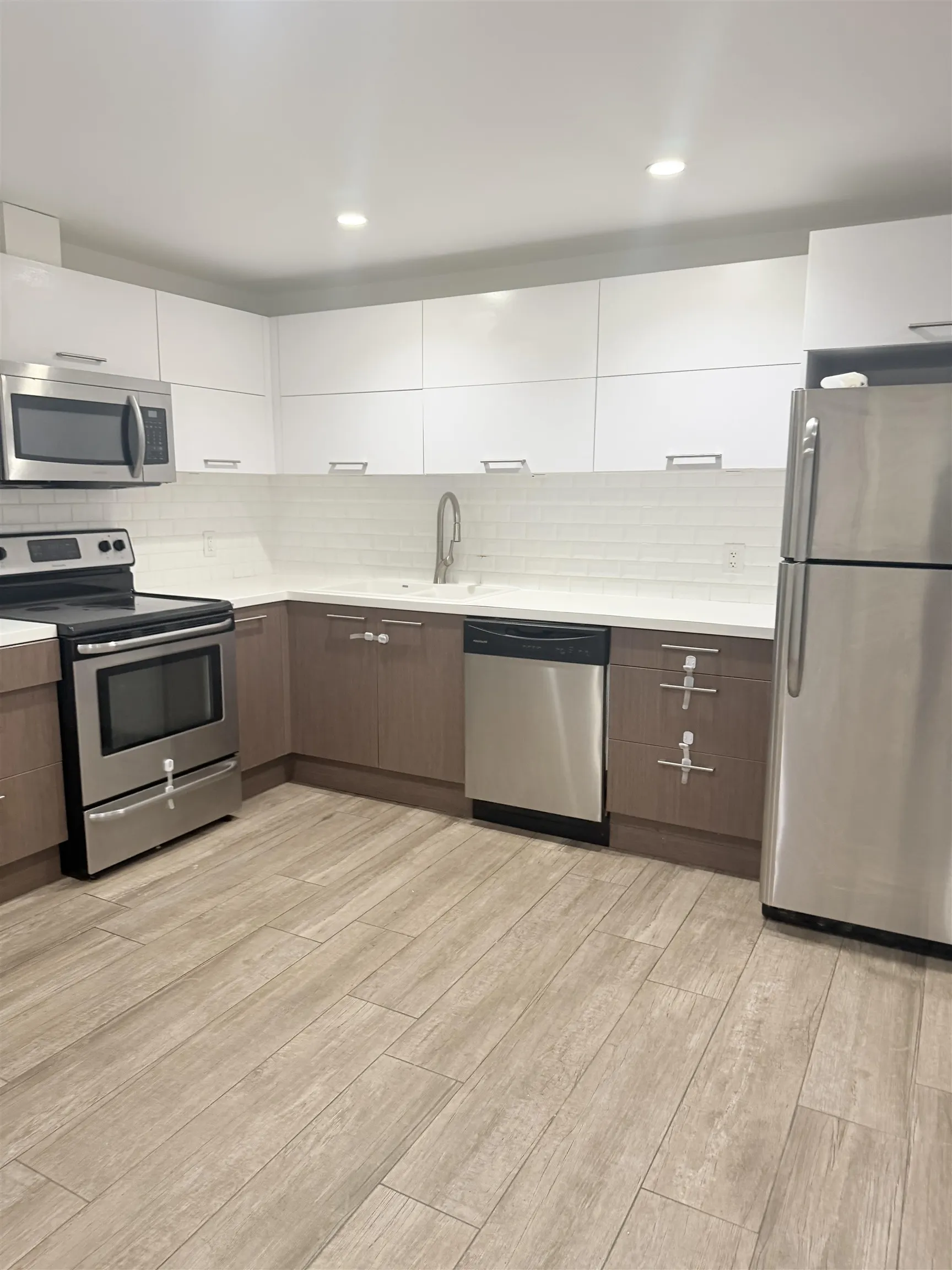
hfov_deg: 56.8
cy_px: 635
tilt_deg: -6.4
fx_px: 880
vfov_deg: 71.6
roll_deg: +0.5
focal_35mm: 24
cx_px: 476
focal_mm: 6.76
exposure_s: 1/60
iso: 250
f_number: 1.78
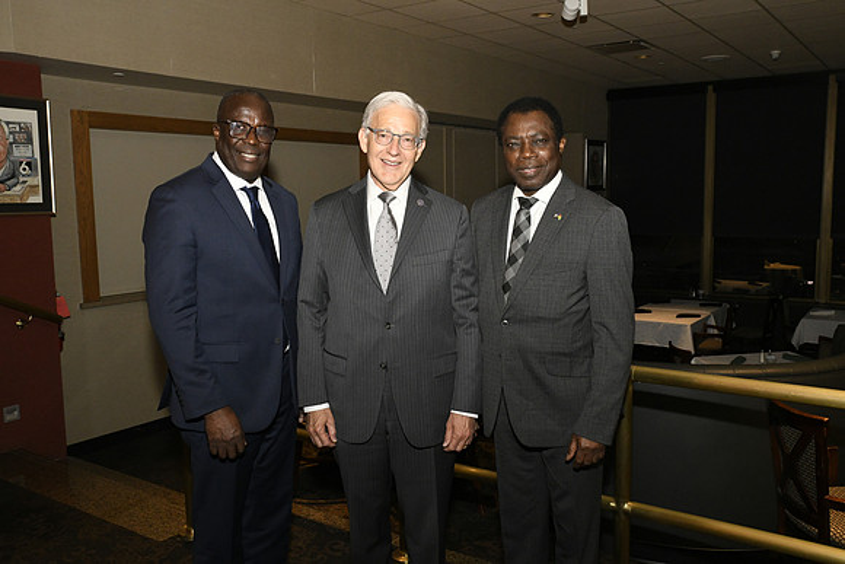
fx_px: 751
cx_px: 422
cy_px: 282
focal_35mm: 32
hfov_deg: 58.7
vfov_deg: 41.1
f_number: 11
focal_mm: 32
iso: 6400
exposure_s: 1/60
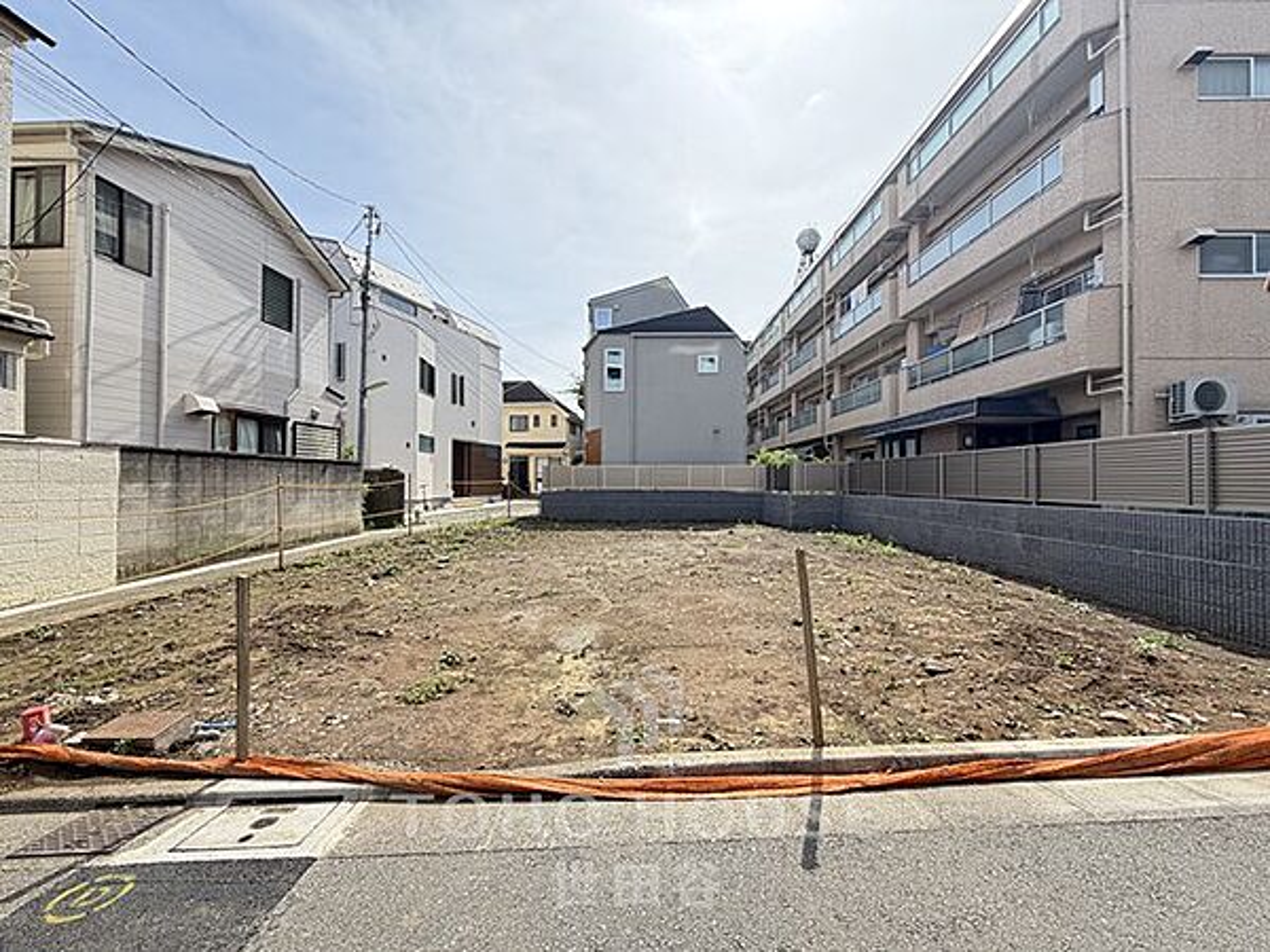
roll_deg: +0.5
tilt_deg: +1.1
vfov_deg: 85.7
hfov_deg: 102.1
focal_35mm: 14
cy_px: 476
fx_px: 514
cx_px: 635
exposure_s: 1/502
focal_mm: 2.22
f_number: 2.2
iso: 50
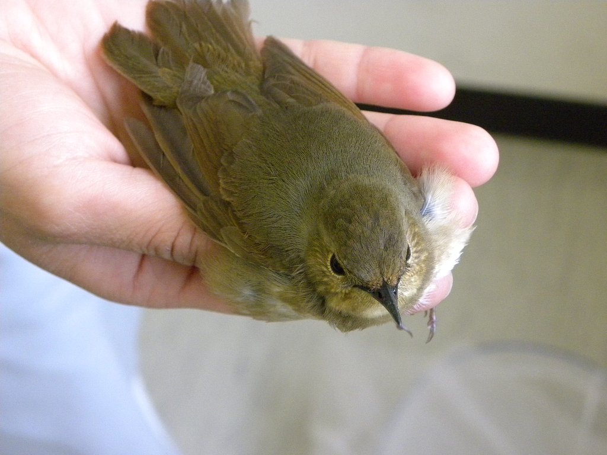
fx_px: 1841
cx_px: 304
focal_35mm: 105
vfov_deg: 14.1
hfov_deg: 18.7
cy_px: 228
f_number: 4
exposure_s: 1/149
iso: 623
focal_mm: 18.8
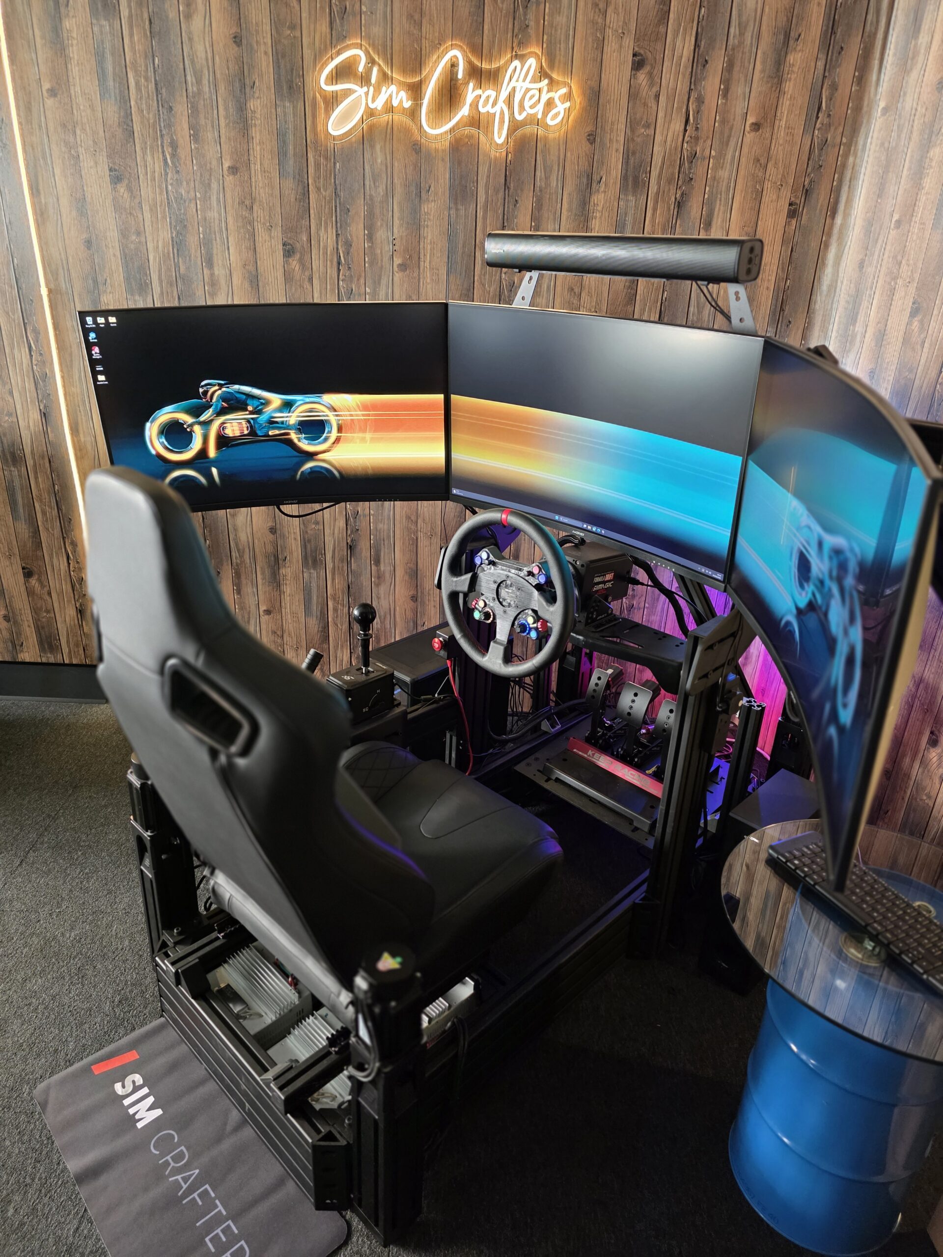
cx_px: 472
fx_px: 835
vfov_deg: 73.9
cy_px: 628
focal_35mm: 23
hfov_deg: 58.9
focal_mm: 6.3
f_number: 1.7
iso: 640
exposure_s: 1/100
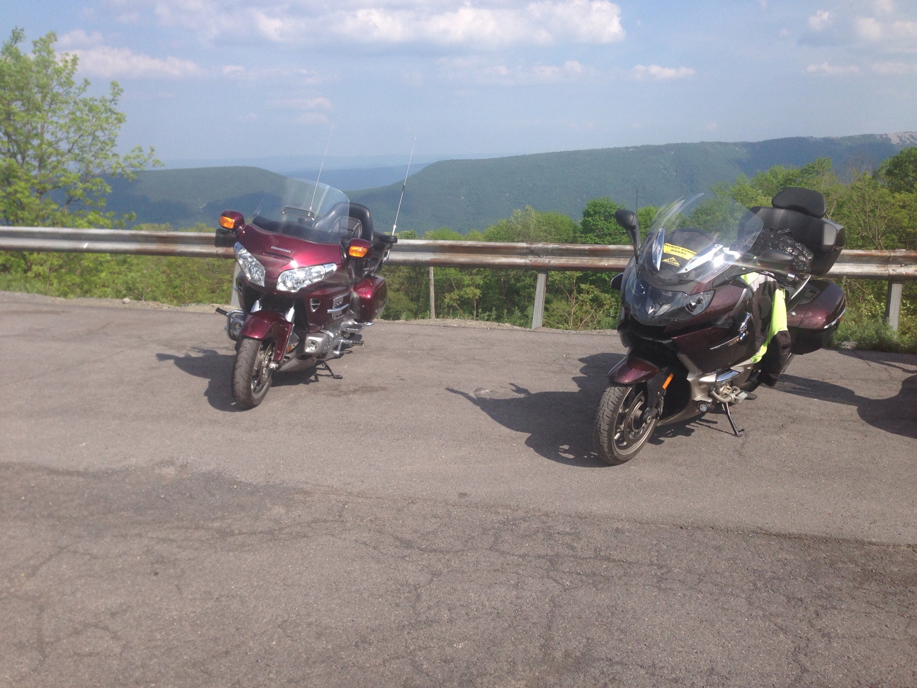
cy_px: 344
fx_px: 874
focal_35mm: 33
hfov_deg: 55.4
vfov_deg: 42.9
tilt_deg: -10.2
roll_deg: +1.9
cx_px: 458
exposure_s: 1/1695
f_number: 2.4
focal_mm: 4.12
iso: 50
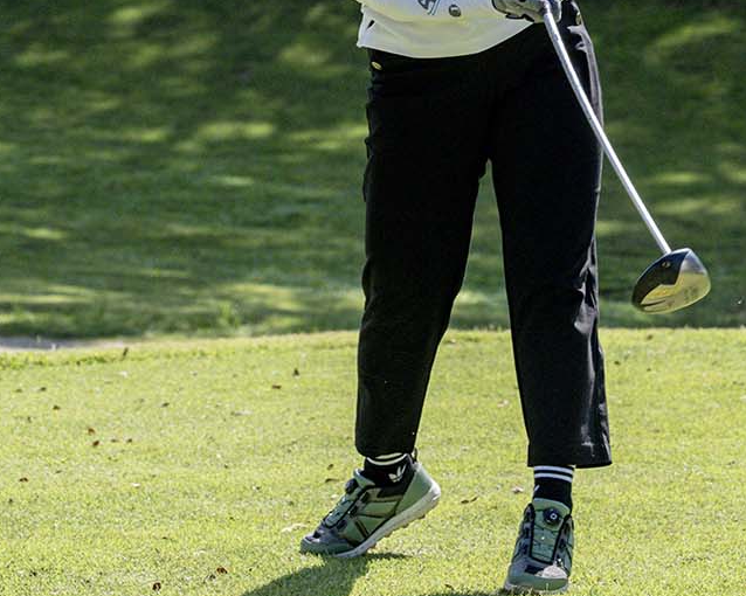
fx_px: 3554
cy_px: -60
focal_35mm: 161
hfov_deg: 12.0
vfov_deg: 9.5
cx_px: 385
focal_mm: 76
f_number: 4.5
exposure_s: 1/5000
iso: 1100
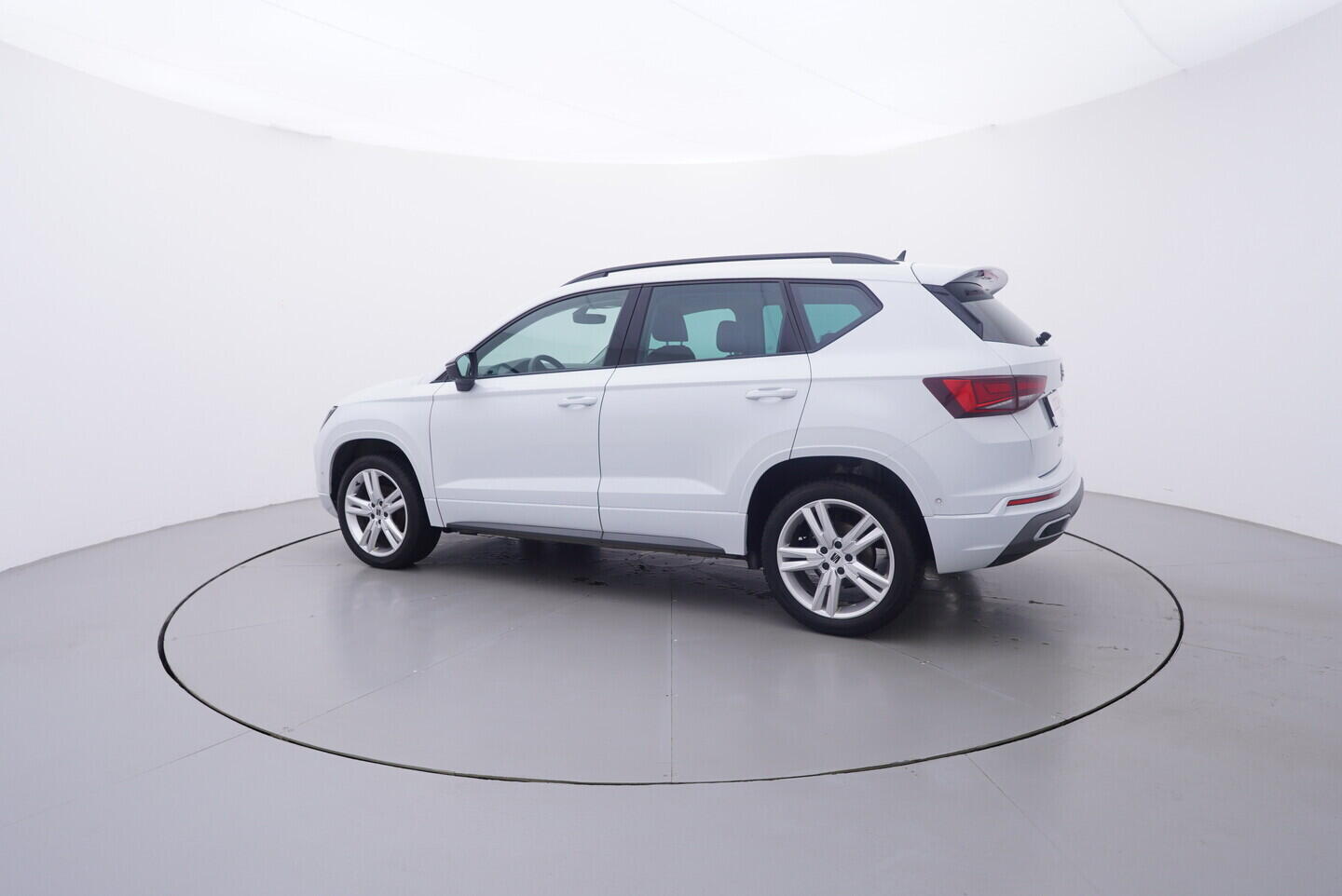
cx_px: 671
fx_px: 839
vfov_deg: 56.2
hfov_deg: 77.3
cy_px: 448
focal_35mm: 22
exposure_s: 1/80
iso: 200
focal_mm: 15
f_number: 5
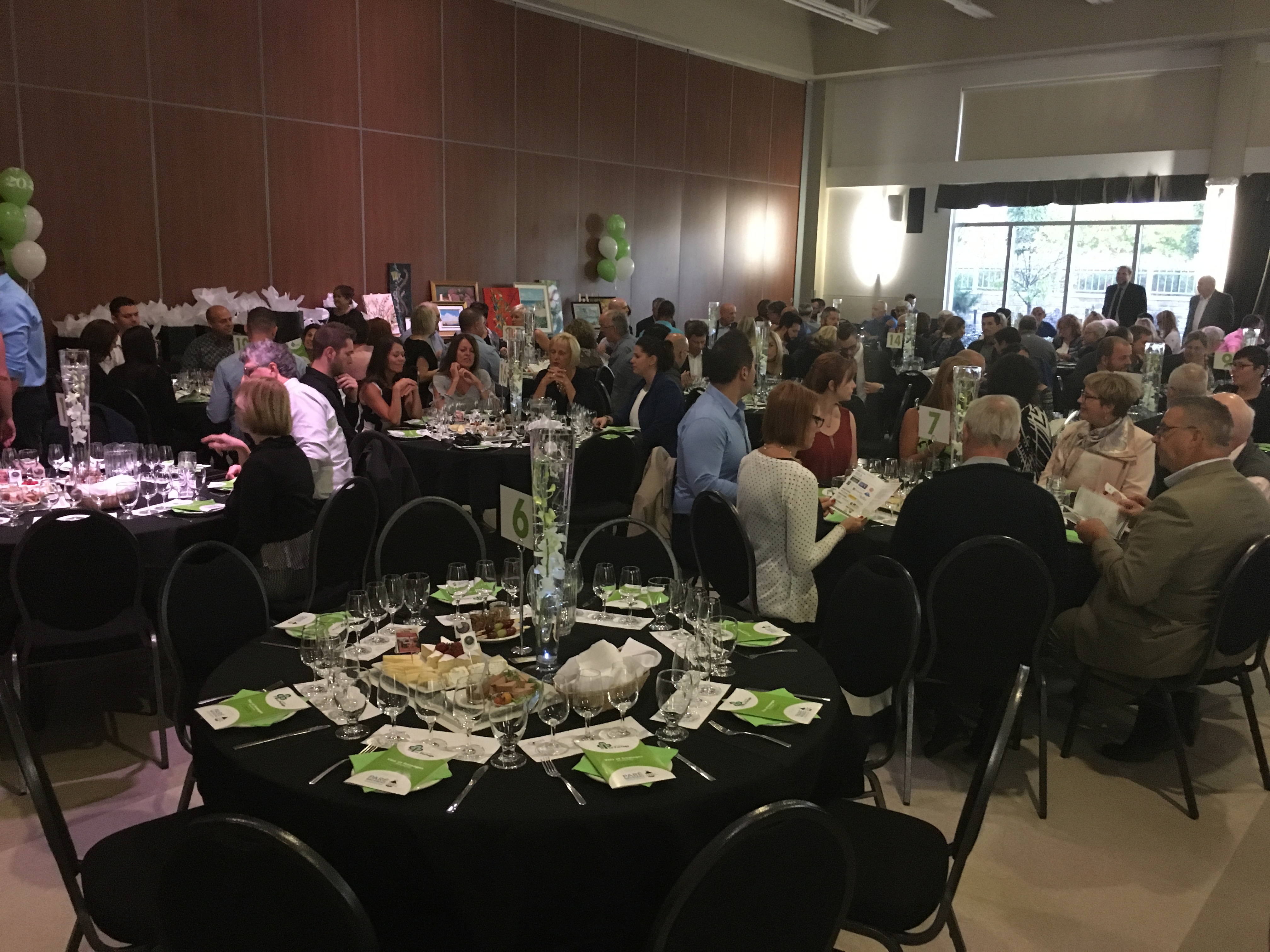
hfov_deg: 61.7
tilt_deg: -10.5
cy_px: 476
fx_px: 1064
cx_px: 635
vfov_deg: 48.2
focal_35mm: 29
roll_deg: -1.5
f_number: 2.2
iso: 250
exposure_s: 1/15
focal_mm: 4.15
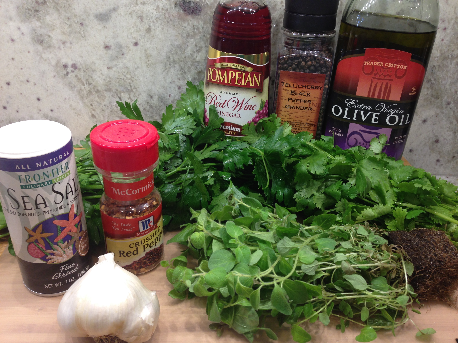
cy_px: 172
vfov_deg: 42.9
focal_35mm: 33
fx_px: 437
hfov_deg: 55.4
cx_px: 229
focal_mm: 4.12
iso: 50
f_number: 2.4
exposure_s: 1/30
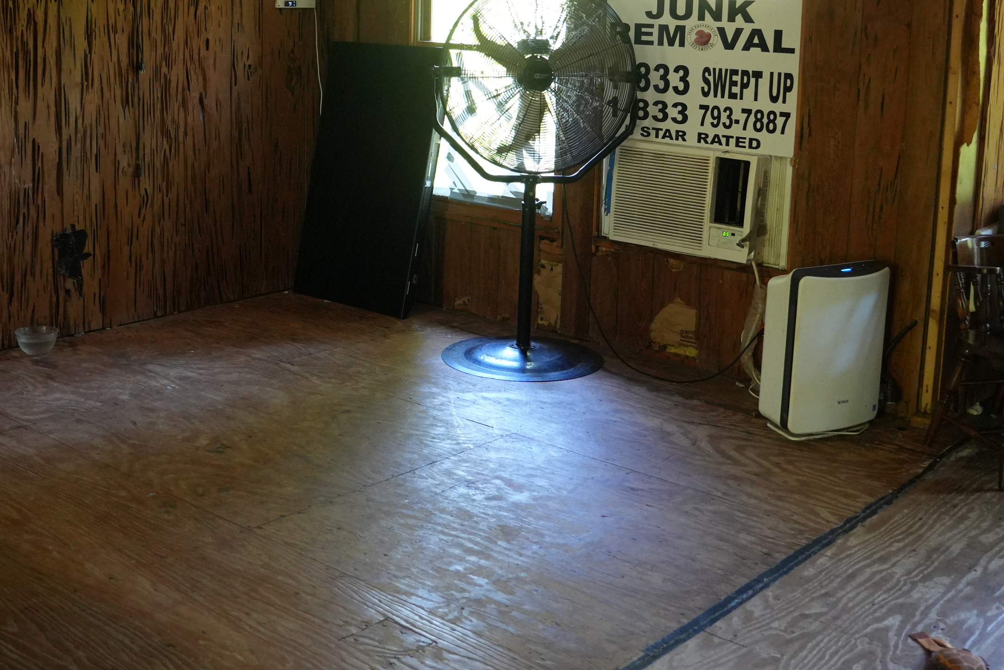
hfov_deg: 43.0
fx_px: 1265
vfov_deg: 29.4
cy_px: 207
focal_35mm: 45
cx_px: 392
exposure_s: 1/160
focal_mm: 21.3
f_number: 2.8
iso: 2500
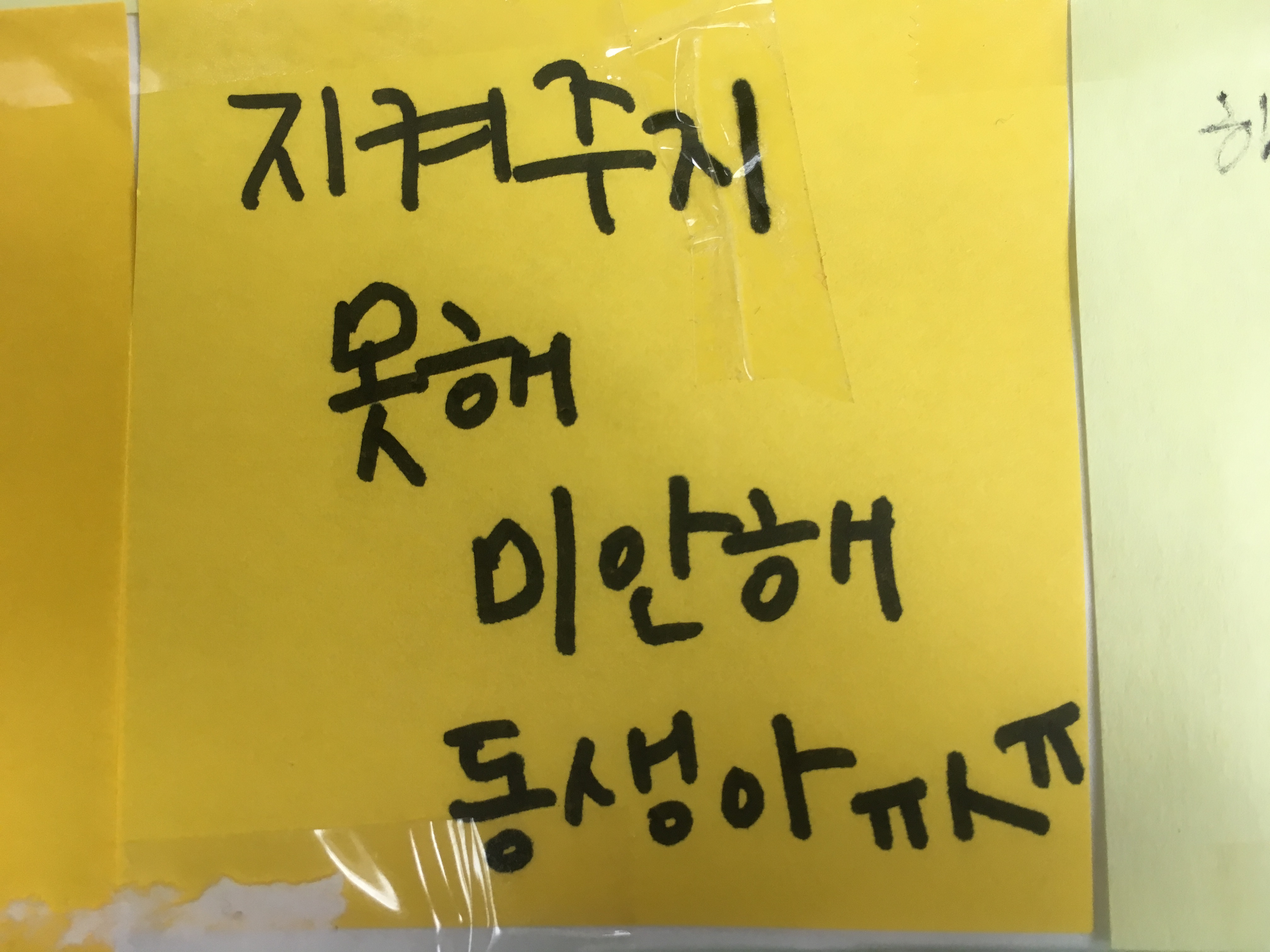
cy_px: 476
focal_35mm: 29
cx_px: 635
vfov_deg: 48.2
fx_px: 1064
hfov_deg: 61.7
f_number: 2.2
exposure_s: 1/30
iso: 25
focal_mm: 4.15
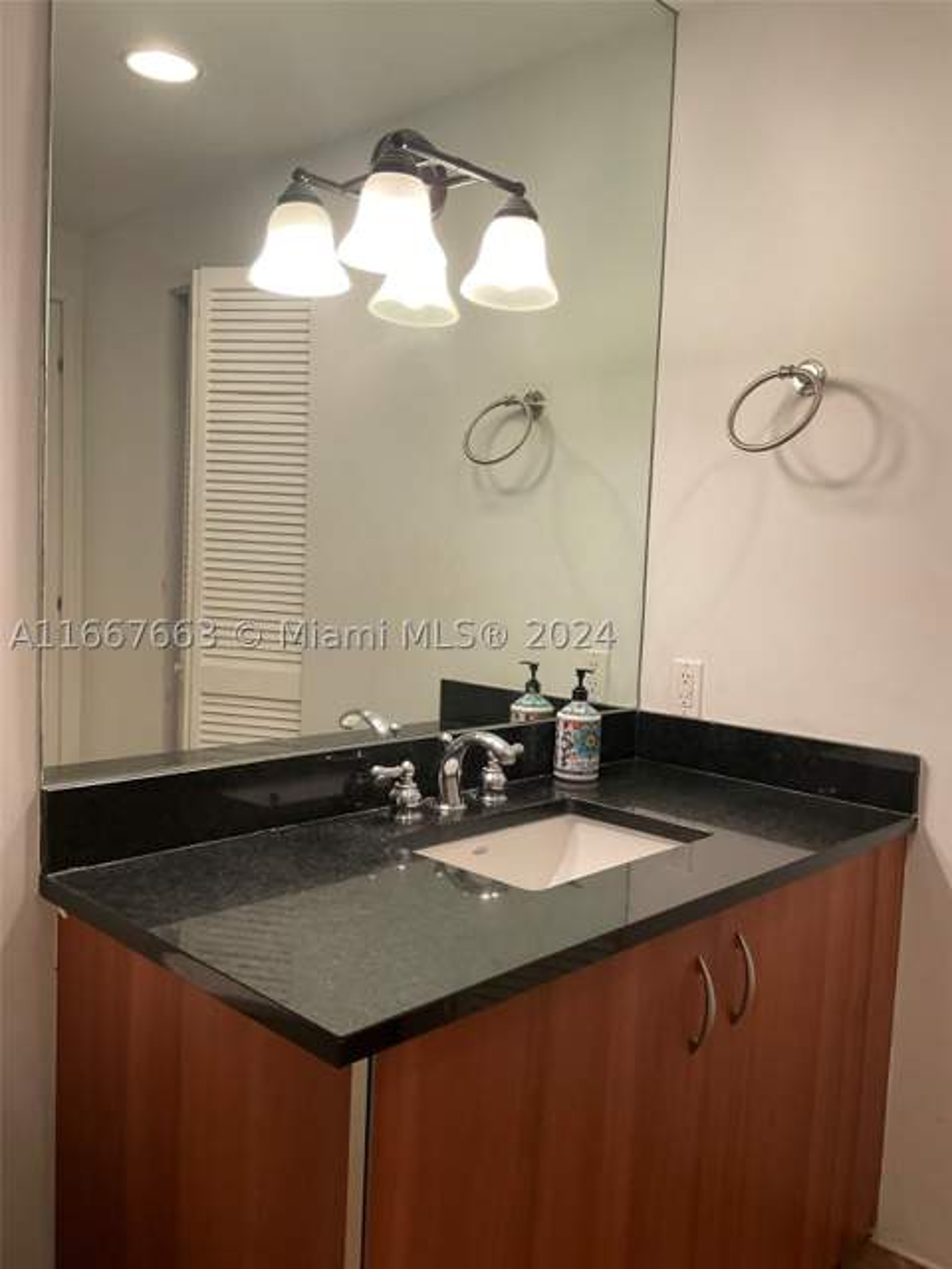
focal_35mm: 29
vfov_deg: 61.7
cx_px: 476
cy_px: 634
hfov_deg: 48.2
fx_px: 1063
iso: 64
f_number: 1.8
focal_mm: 3
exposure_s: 1/60
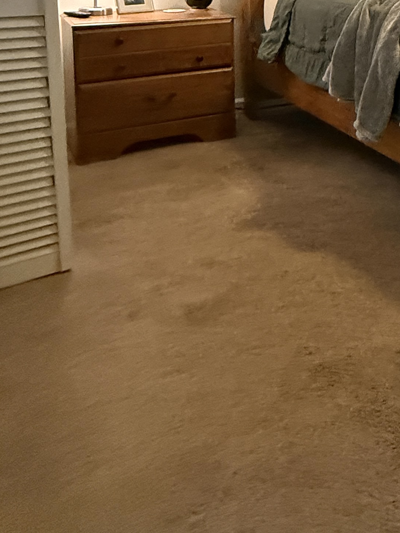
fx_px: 601
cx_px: 536
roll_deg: -1.8
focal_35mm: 39
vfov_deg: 42.4
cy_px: 20
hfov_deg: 29.0
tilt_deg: -5.7
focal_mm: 2.22
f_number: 2.2
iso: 1000
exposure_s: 1/60
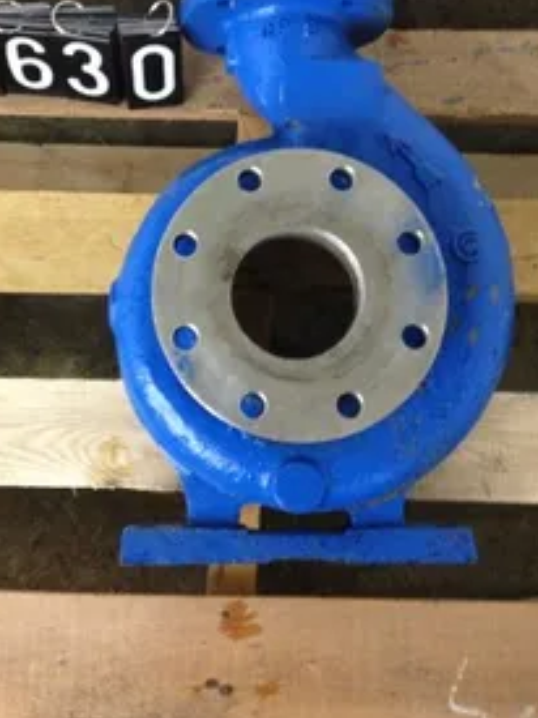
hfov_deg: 28.5
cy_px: 222
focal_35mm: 51
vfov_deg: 37.0
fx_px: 1058
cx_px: 212
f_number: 2.4
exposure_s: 1/20
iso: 320
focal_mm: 4.28
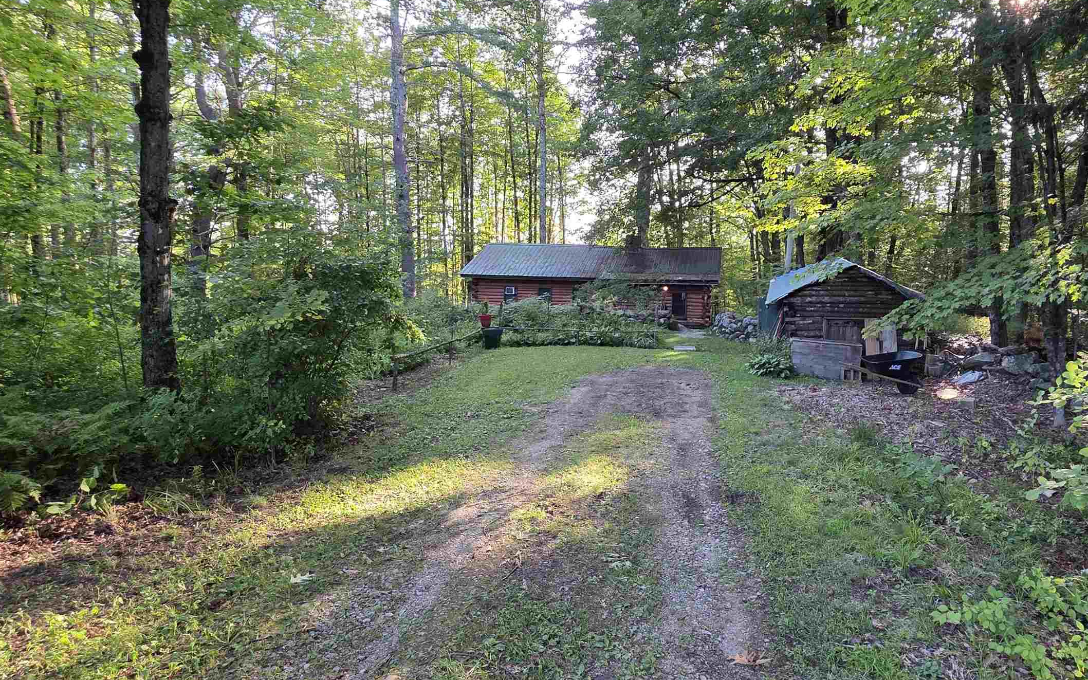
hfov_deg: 84.7
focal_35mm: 20
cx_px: 604
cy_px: 314
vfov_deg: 59.6
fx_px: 593
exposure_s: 1/120
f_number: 1.9
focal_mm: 2.2
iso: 100
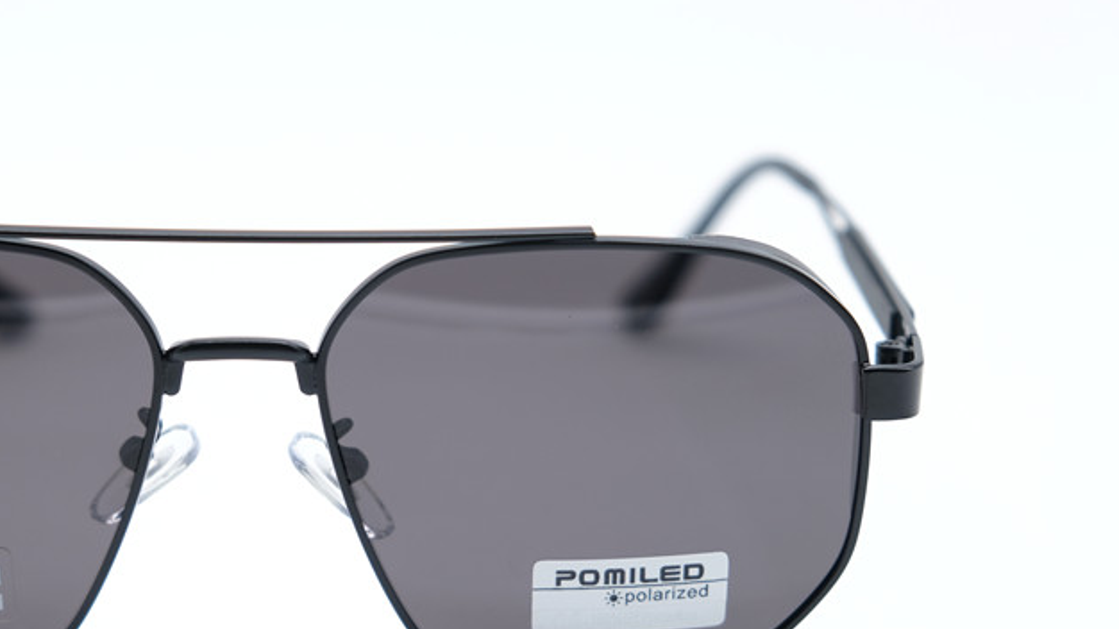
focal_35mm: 102
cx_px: 261
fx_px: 3026
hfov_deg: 20.8
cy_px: 456
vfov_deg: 11.8
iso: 160
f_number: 4
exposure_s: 1/150
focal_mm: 40.7
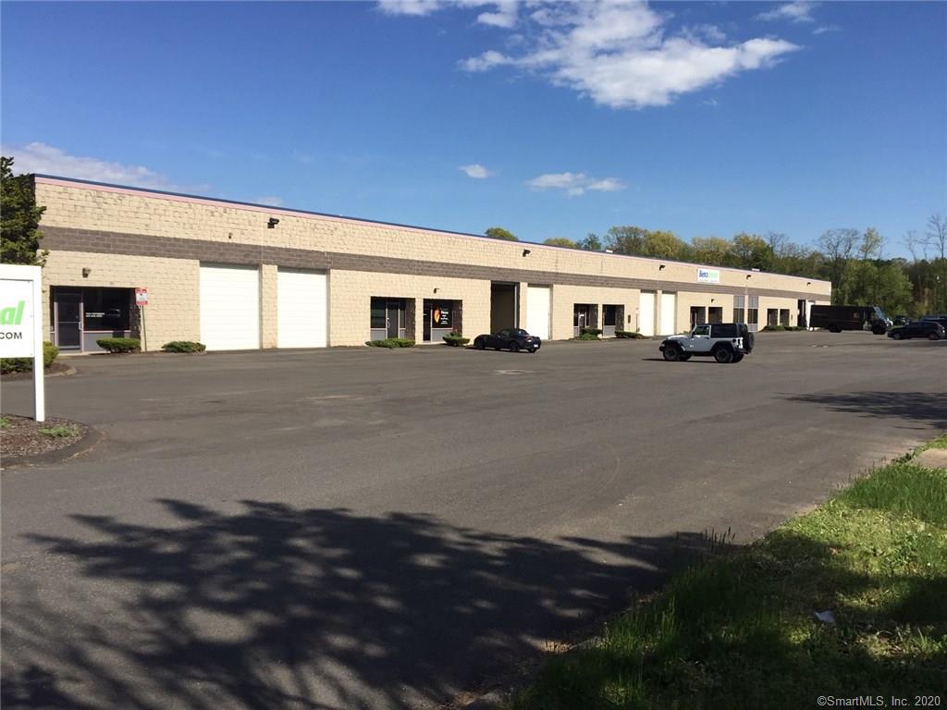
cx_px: 474
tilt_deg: -4.0
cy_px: 355
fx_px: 793
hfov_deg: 61.7
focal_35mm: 29
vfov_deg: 48.2
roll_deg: -1.1
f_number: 2.2
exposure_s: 1/2326
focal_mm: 4.15
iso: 32
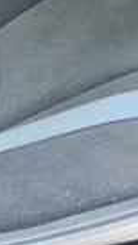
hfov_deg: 11.3
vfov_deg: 23.6
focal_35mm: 89
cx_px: -192
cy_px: 50
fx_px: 579
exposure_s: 1/60
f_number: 1.8
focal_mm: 3
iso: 125
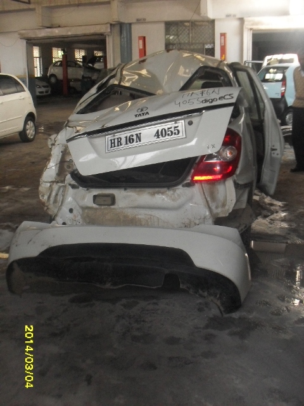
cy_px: 203
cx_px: 152
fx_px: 445
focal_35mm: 38
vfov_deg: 49.0
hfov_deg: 37.7
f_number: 2.8
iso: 240
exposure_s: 1/45
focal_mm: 6.3
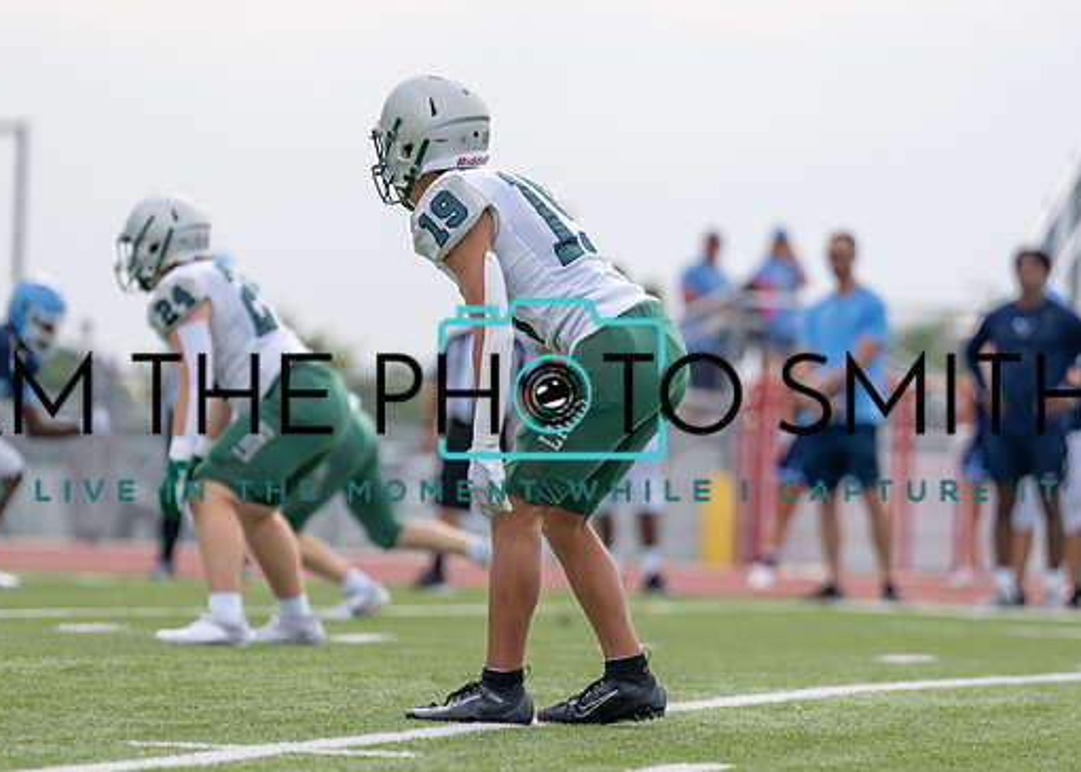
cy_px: 411
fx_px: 10162
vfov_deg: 4.4
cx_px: 529
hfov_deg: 6.1
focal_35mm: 331
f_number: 2.8
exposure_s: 1/1250
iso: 100
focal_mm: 200
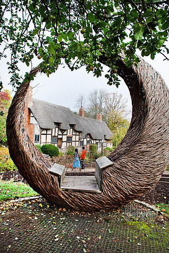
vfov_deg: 73.7
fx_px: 169
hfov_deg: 53.1
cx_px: 84
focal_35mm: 24
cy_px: 126
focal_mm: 24
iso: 320
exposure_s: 1/250
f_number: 6.3
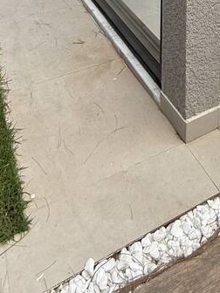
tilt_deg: +0.4
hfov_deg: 31.8
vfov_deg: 26.9
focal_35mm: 45
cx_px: 154
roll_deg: -0.4
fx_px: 381
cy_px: -164
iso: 50
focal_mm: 2.22
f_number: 2.2
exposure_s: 1/110
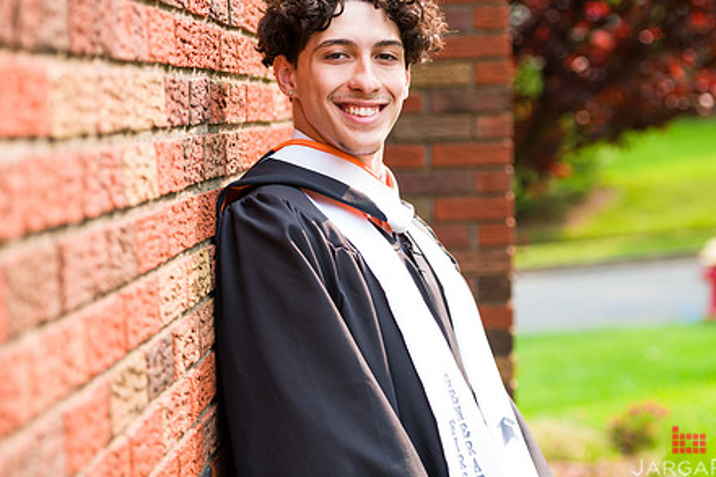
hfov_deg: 18.9
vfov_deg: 12.7
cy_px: 197
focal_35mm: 108
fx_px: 2147
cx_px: 316
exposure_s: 1/400
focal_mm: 82
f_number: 3.2
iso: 200
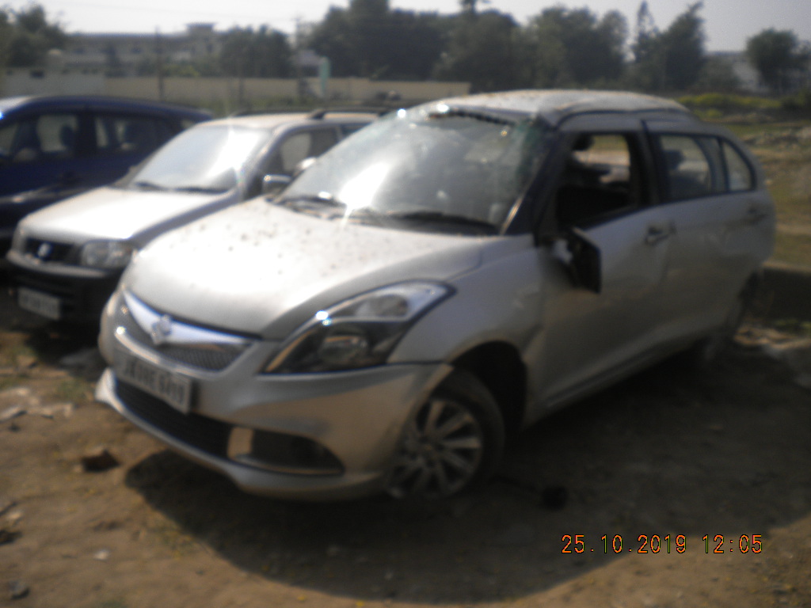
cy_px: 304
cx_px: 406
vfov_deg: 40.7
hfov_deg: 52.6
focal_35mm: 35
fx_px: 820
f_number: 4.6
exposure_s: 1/825
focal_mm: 6.3
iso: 80
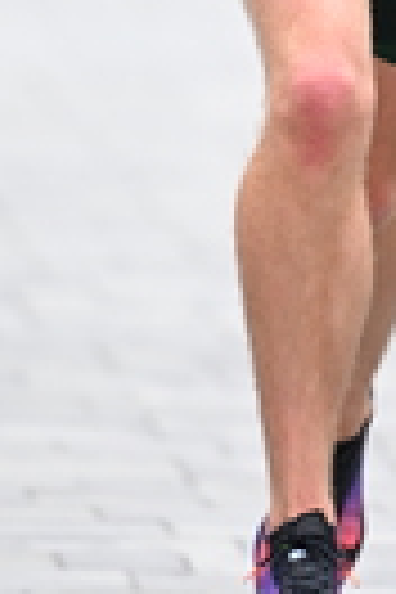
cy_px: -90
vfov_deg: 2.5
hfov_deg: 1.7
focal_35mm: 832
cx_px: 385
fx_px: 13727
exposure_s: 1/1250
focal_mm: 200
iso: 1600
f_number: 2.8
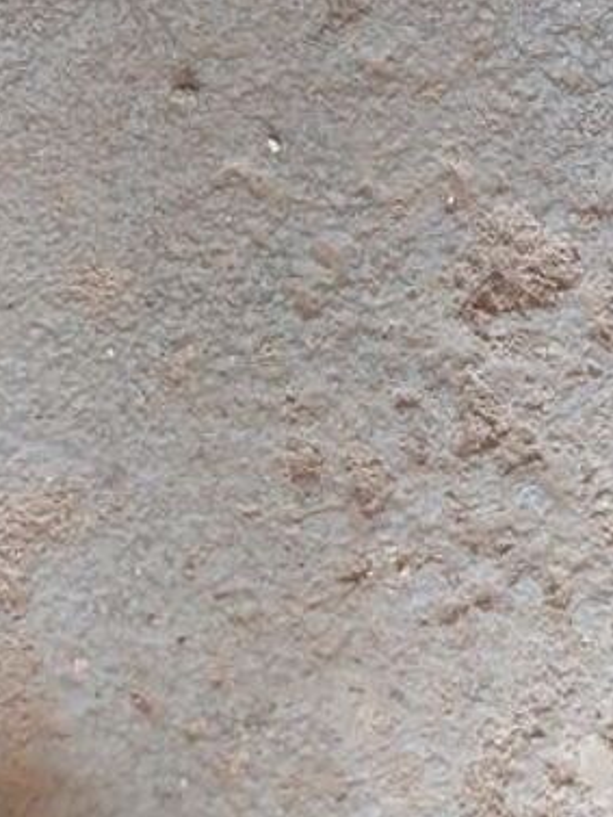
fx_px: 2501
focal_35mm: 106
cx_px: 970
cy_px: -578
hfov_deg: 13.1
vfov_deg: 16.1
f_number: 1.8
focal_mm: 4.6
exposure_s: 1/50
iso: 80
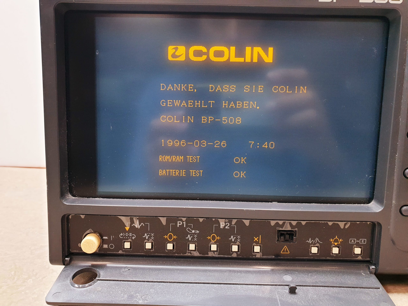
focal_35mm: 26
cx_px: 204
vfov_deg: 53.1
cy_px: 153
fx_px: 306
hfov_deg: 67.3
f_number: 2.4
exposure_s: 1/50
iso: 250
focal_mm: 4.3
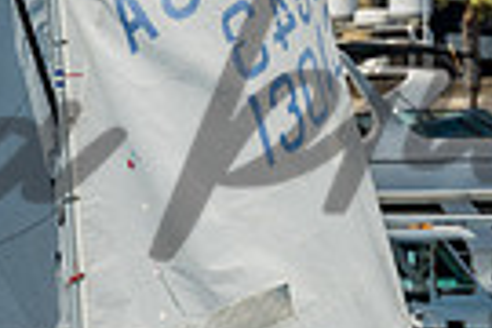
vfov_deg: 2.0
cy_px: 105
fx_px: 9197
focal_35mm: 673
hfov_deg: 3.1
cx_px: 534
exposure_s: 1/500
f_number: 10
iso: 250
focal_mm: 130
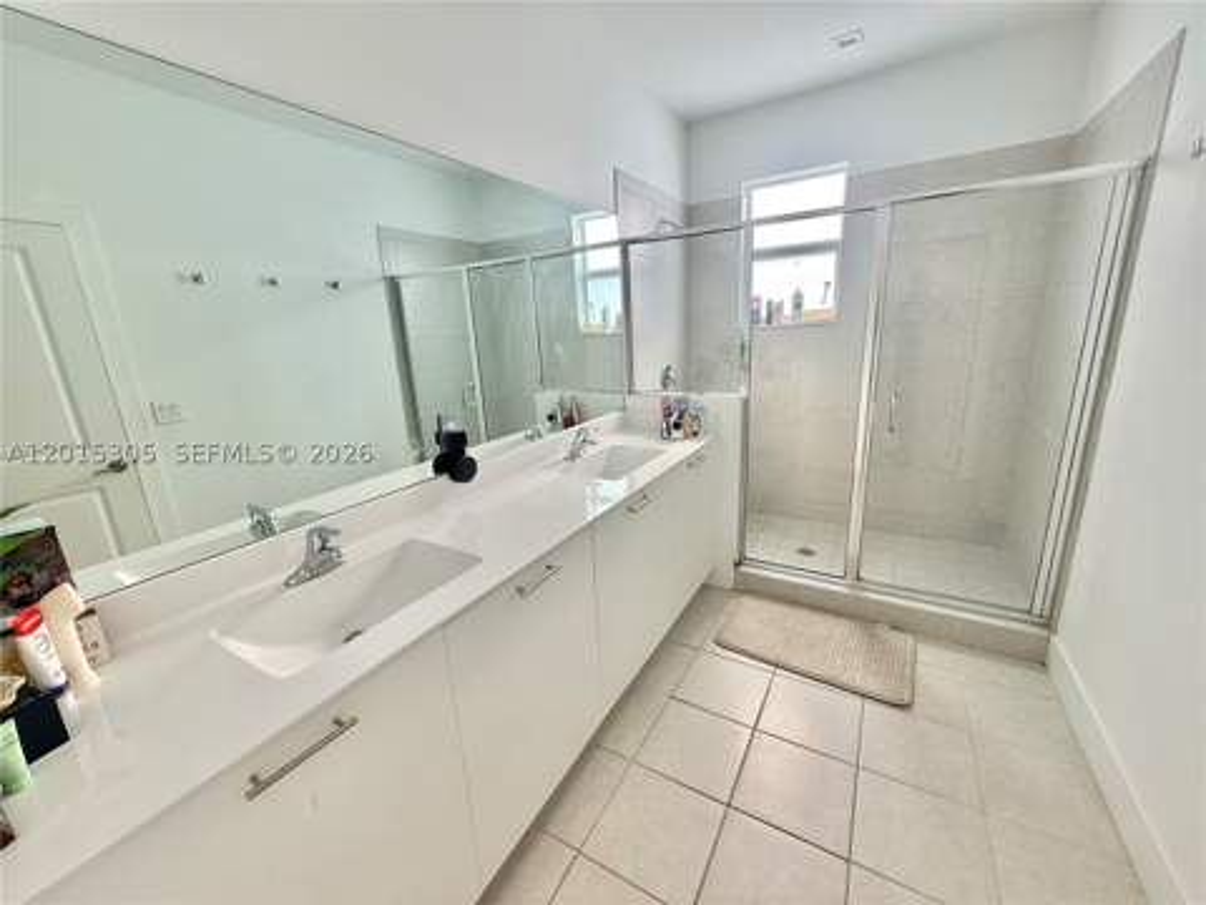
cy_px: 452
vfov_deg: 85.7
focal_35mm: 14
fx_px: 488
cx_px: 603
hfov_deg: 102.1
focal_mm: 2.22
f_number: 2.2
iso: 64
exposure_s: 1/196
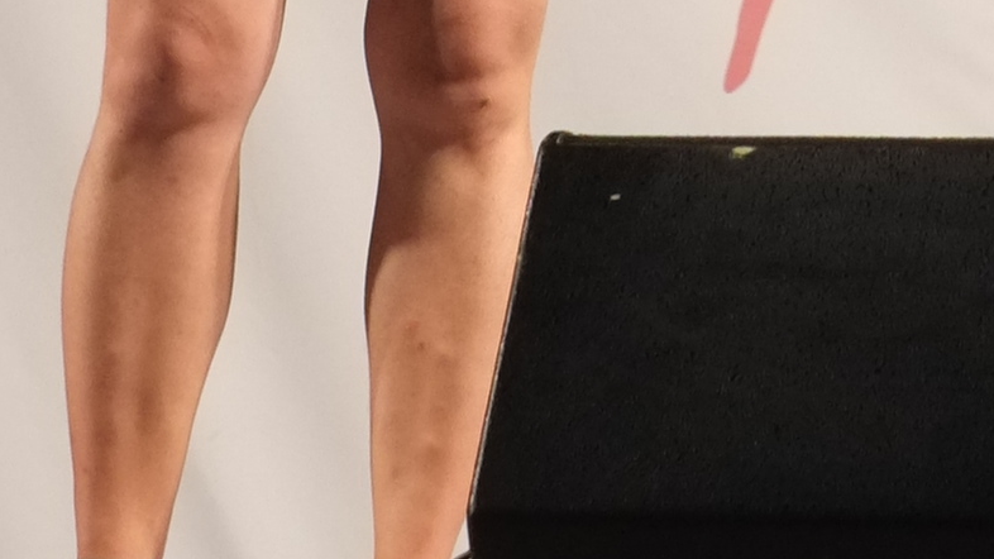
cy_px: -1313
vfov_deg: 3.4
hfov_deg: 6.2
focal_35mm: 346
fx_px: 9119
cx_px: 1544
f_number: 4
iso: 1600
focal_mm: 35
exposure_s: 1/75
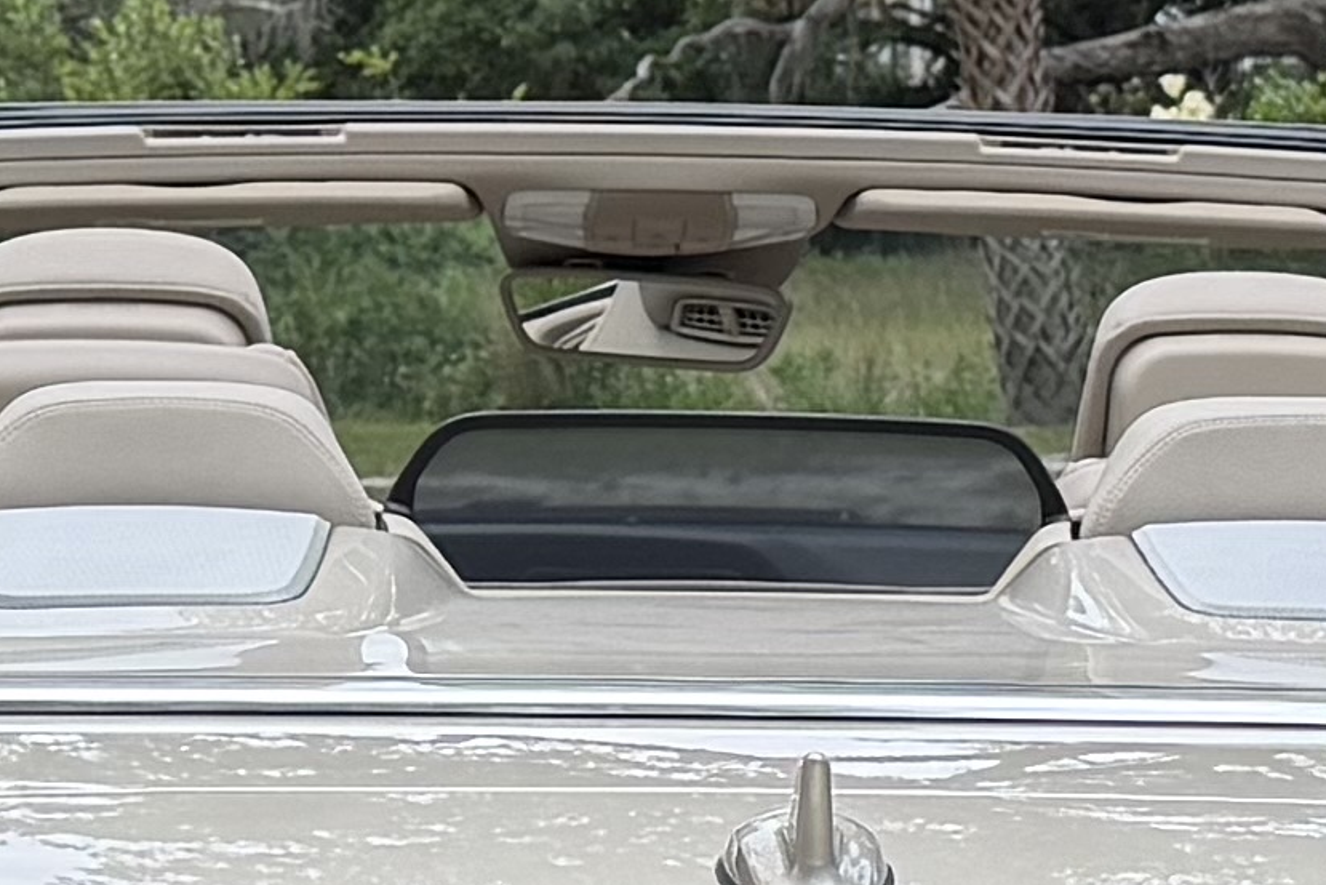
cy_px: 544
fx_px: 6336
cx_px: 769
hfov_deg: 11.9
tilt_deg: -4.2
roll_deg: +2.0
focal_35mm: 172
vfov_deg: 8.0
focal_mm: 6.76
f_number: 1.78
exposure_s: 1/1770
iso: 100
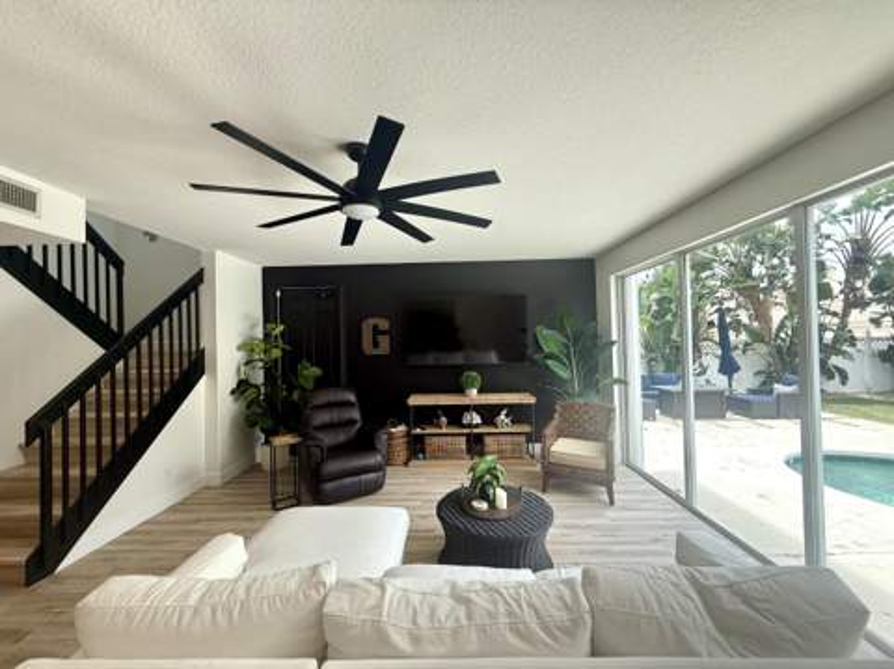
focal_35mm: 14
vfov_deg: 85.6
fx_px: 361
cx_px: 447
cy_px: 334
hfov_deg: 102.1
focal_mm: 2.22
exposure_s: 1/120
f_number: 2.2
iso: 100
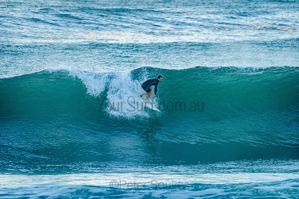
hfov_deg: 4.1
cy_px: 100
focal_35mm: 500
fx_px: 4154
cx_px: 150
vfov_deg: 2.8
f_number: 5.6
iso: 800
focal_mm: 500
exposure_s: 1/1600
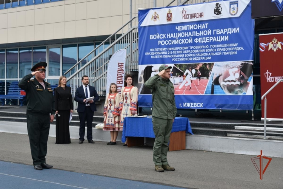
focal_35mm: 70
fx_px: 550
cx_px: 142
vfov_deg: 19.5
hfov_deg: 28.8
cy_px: 94
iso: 400
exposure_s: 1/160
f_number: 6.3
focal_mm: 70
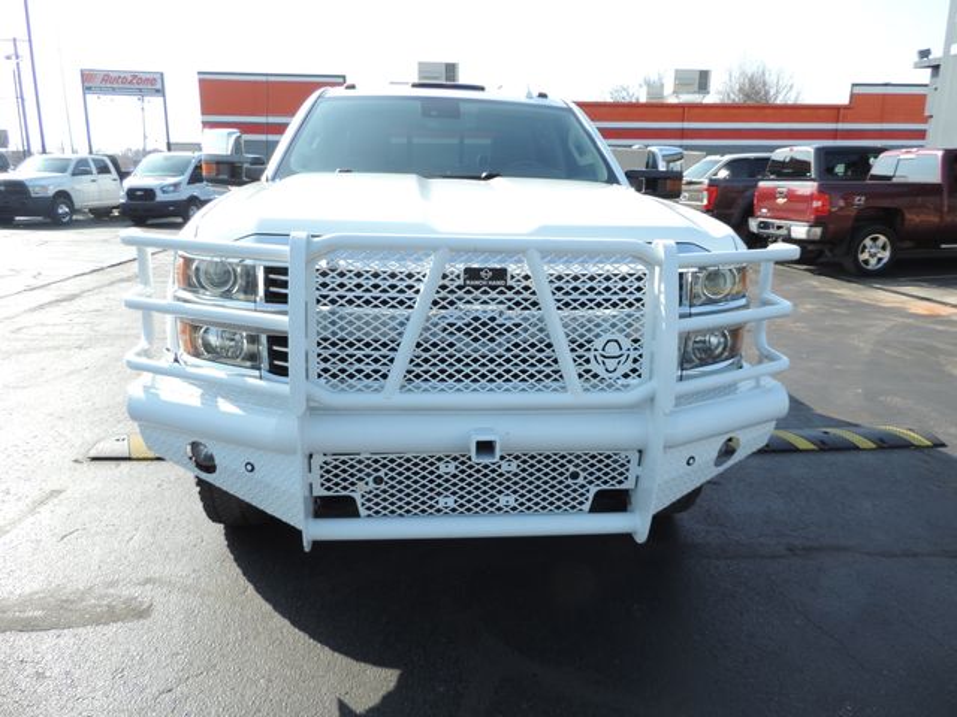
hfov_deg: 71.6
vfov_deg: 56.8
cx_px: 478
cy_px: 358
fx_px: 664
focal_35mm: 24
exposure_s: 1/500
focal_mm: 4.3
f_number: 3
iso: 80
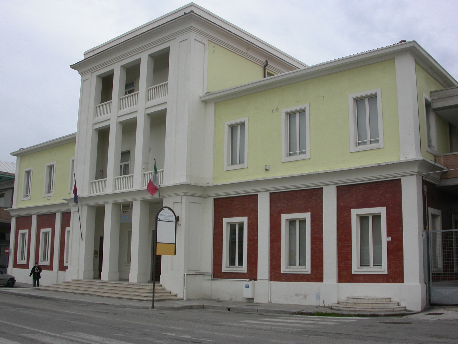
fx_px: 503
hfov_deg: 49.0
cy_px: 172
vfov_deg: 37.7
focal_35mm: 38
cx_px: 229
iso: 100
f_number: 4.7
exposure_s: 1/136
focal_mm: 7.85
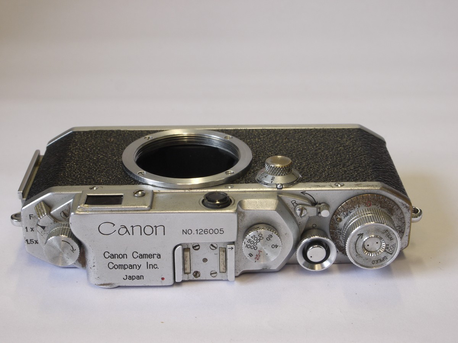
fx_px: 900
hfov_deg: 28.6
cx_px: 229
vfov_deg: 21.6
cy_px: 172
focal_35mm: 68
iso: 400
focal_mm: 34
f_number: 11
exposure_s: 1/20
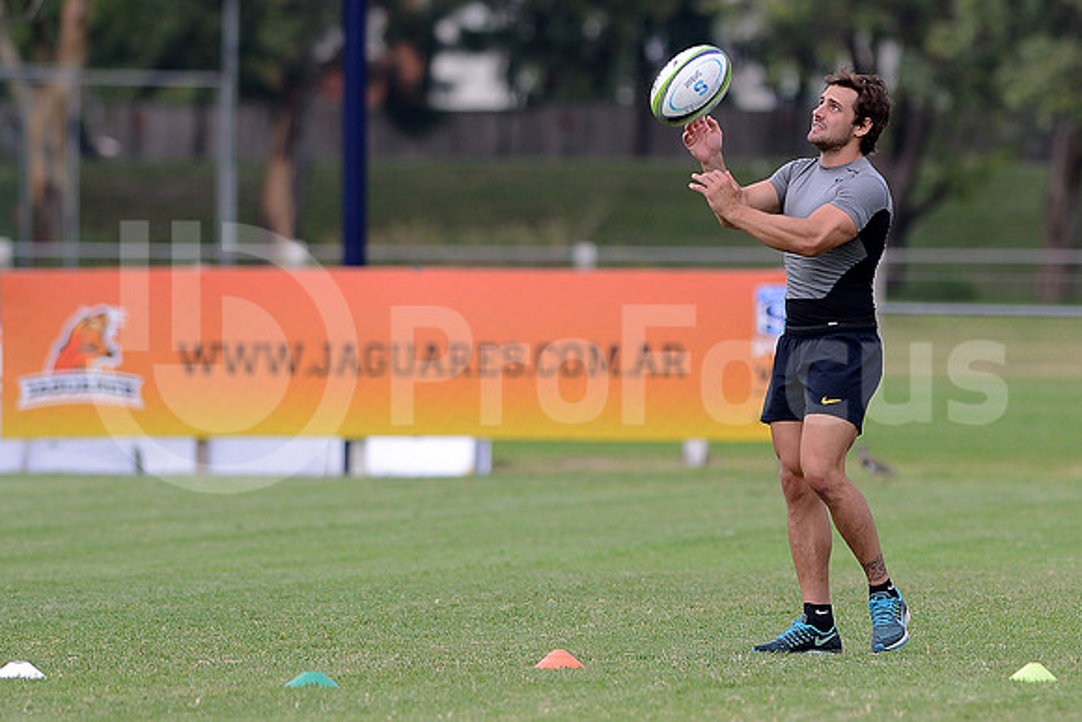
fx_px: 9018
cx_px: 541
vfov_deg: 4.6
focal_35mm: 300
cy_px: 361
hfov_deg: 6.9
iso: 200
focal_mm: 300
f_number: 4
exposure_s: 1/800
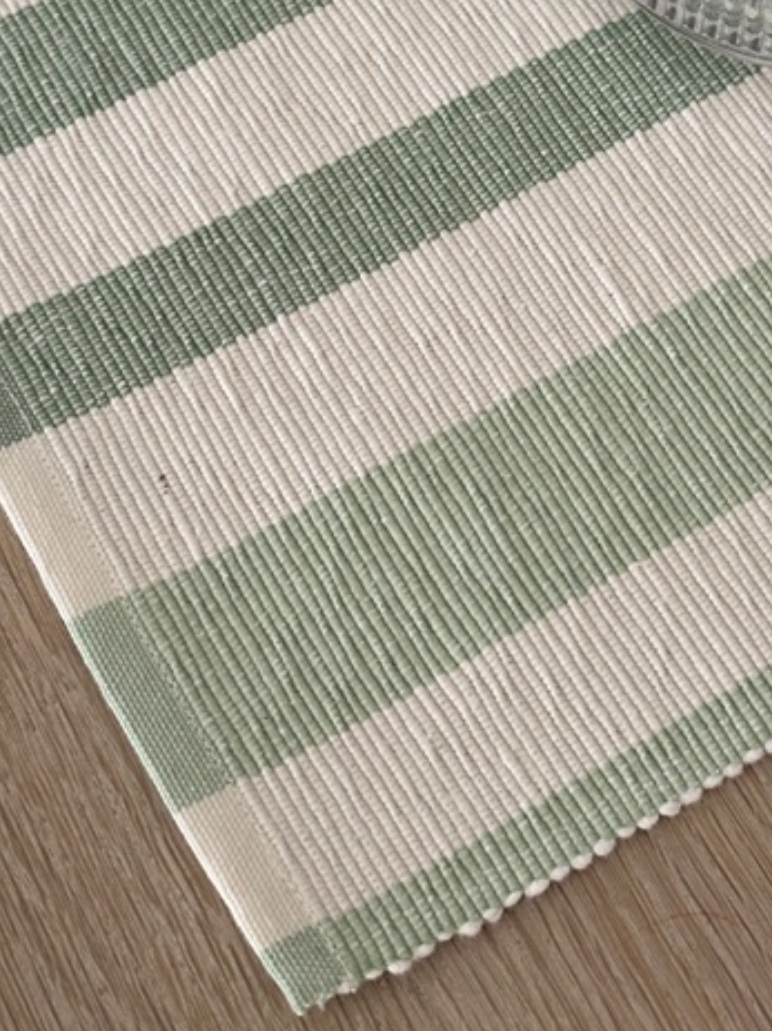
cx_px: 598
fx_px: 2469
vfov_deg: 23.3
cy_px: 225
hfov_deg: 17.6
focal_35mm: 83
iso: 500
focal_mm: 6.86
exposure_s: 1/40
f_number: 1.78
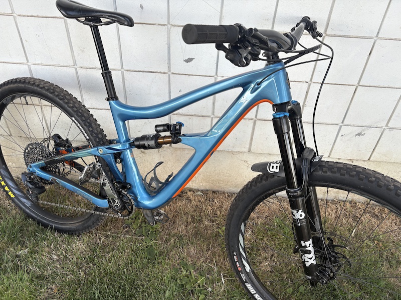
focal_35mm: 26
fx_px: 301
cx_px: 200
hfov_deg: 67.3
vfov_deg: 53.1
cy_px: 150
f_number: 1.6
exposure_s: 1/121
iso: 40
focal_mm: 5.96
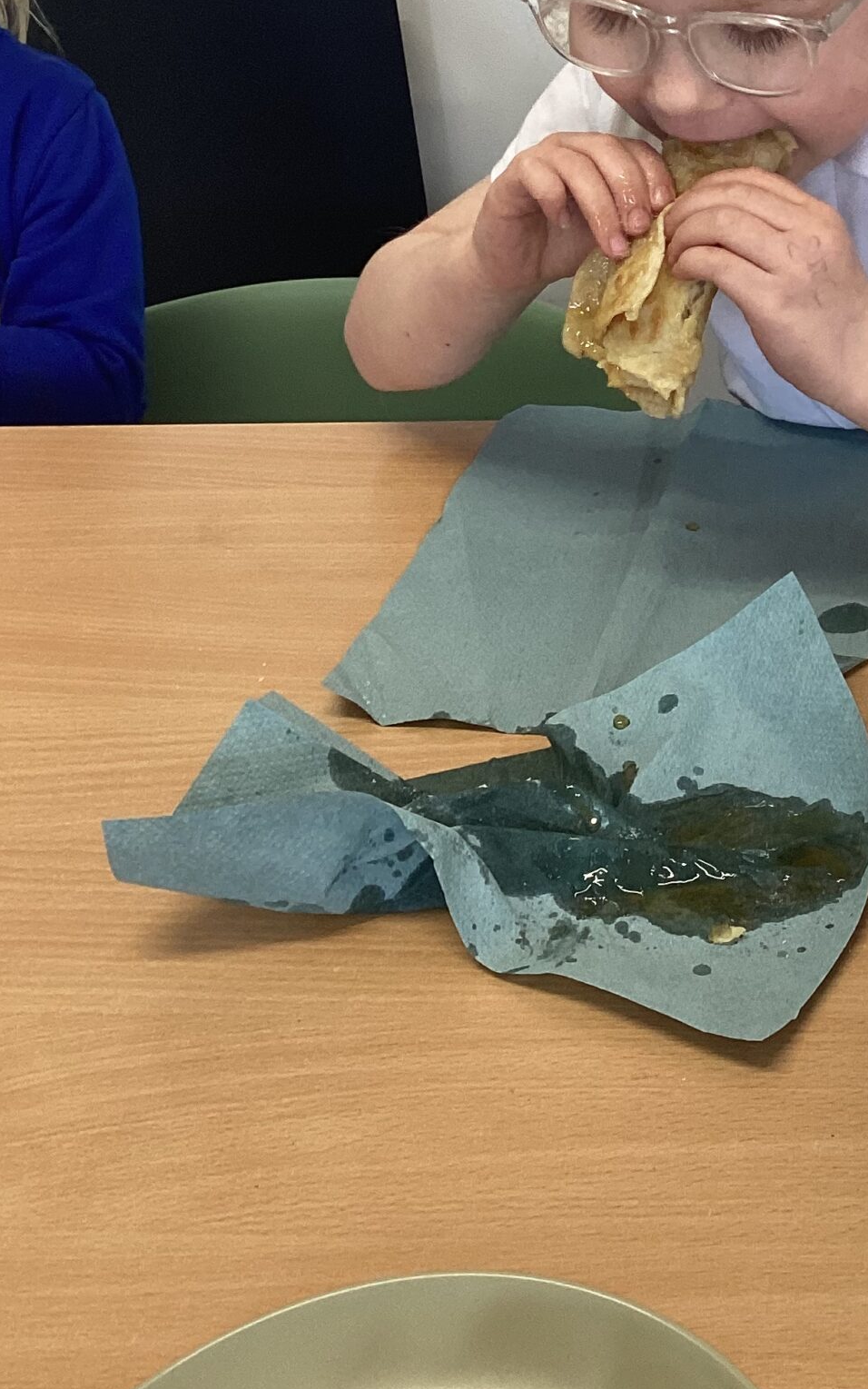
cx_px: 826
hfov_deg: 22.8
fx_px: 2081
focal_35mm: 55
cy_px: 288
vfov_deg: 35.7
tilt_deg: -26.4
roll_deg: +3.3
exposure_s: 1/100
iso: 80
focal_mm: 3.3
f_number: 2.4
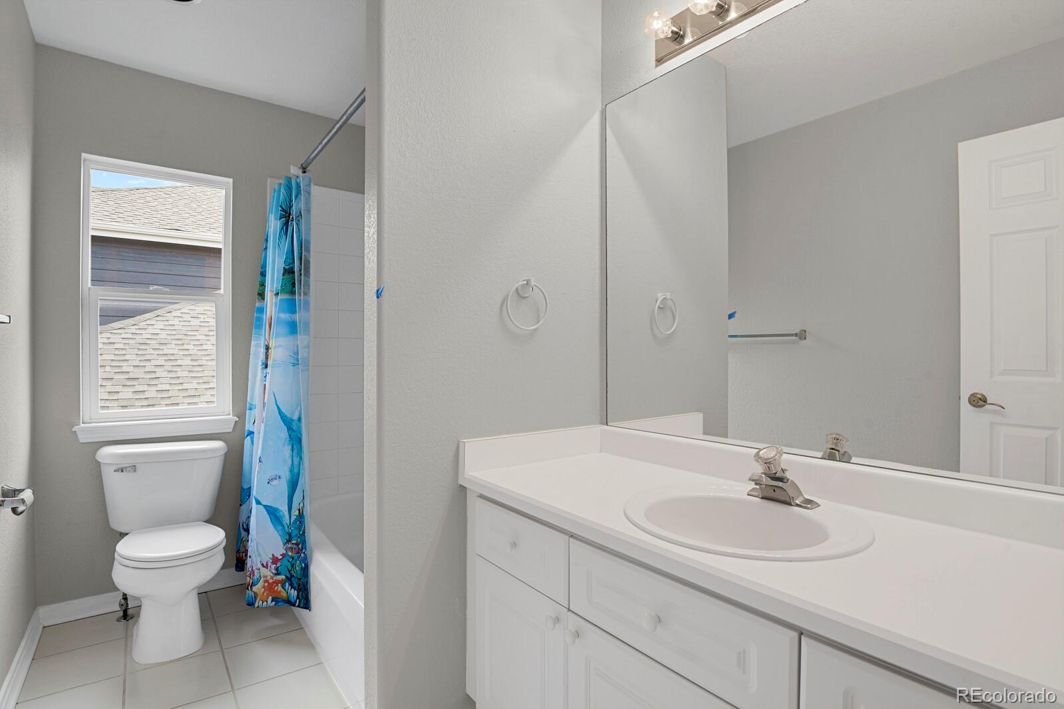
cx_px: 532
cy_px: 354
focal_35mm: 17
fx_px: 502
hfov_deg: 93.3
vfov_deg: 70.4
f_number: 8
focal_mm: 17
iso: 3600
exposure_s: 1/20
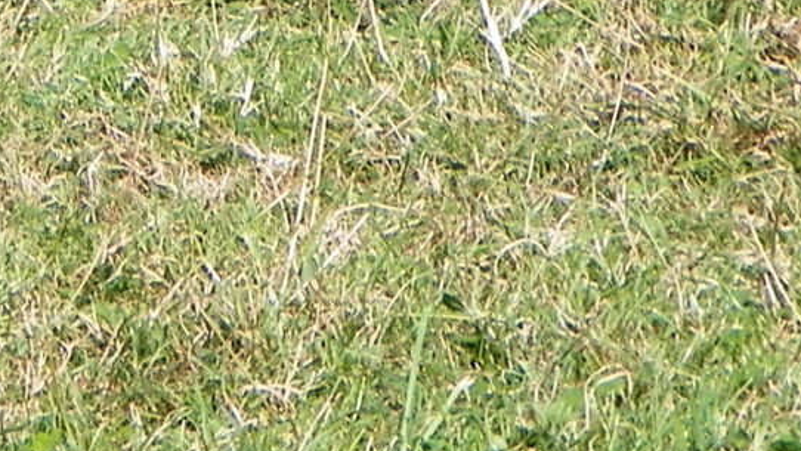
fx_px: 18799
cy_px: -537
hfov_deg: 2.4
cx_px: -974
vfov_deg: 1.4
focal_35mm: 885
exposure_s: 1/320
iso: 64
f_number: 4.5
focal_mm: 30.7
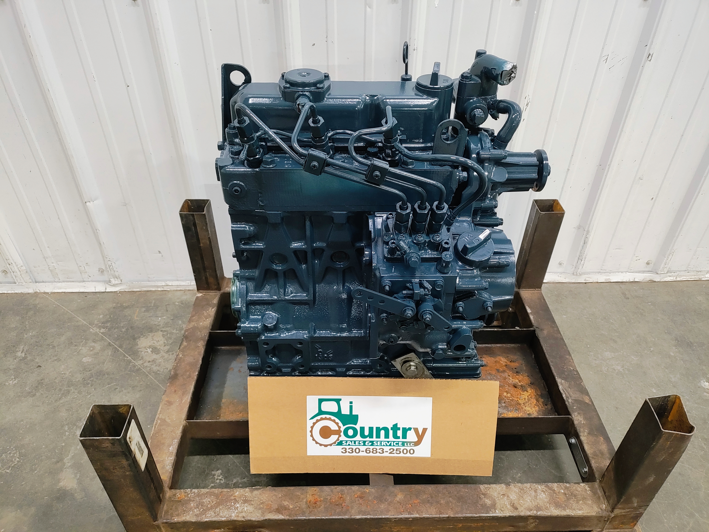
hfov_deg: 69.4
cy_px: 266
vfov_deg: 54.9
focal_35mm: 25
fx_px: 512
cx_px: 354
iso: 1169
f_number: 1.7
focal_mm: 4.71
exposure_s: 1/40
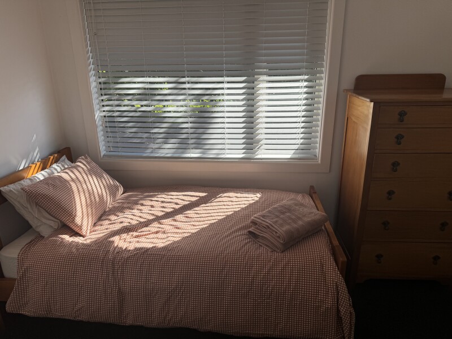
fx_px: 313
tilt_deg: -18.2
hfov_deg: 71.6
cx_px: 226
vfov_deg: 56.8
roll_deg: +1.1
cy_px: 170
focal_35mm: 24
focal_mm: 6.76
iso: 80
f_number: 1.78
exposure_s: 1/747
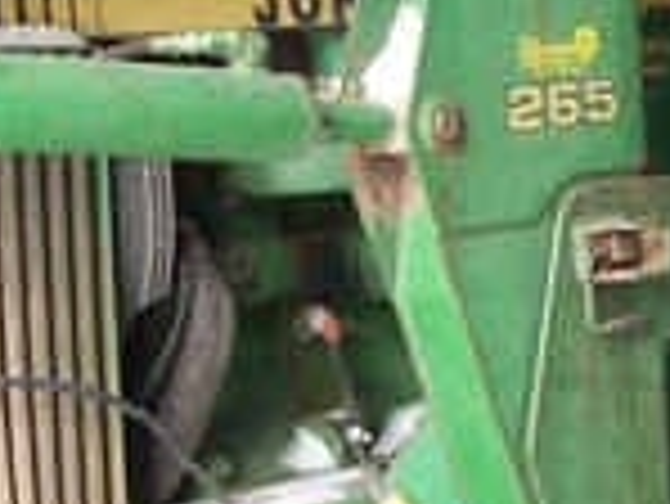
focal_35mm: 131
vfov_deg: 11.3
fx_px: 2538
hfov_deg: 14.9
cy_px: 230
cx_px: 540
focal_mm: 6
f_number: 2.7
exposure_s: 1/147
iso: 200
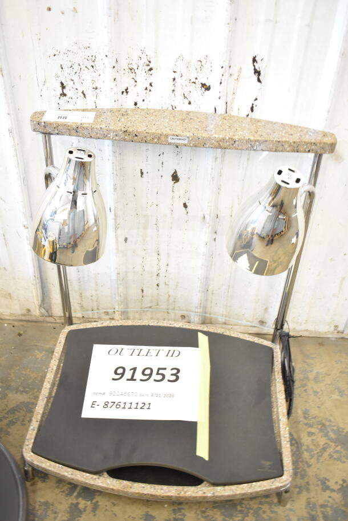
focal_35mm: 36
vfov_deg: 53.1
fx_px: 522
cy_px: 260
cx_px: 174
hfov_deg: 36.9
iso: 1600
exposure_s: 1/50
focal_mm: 24
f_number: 3.8
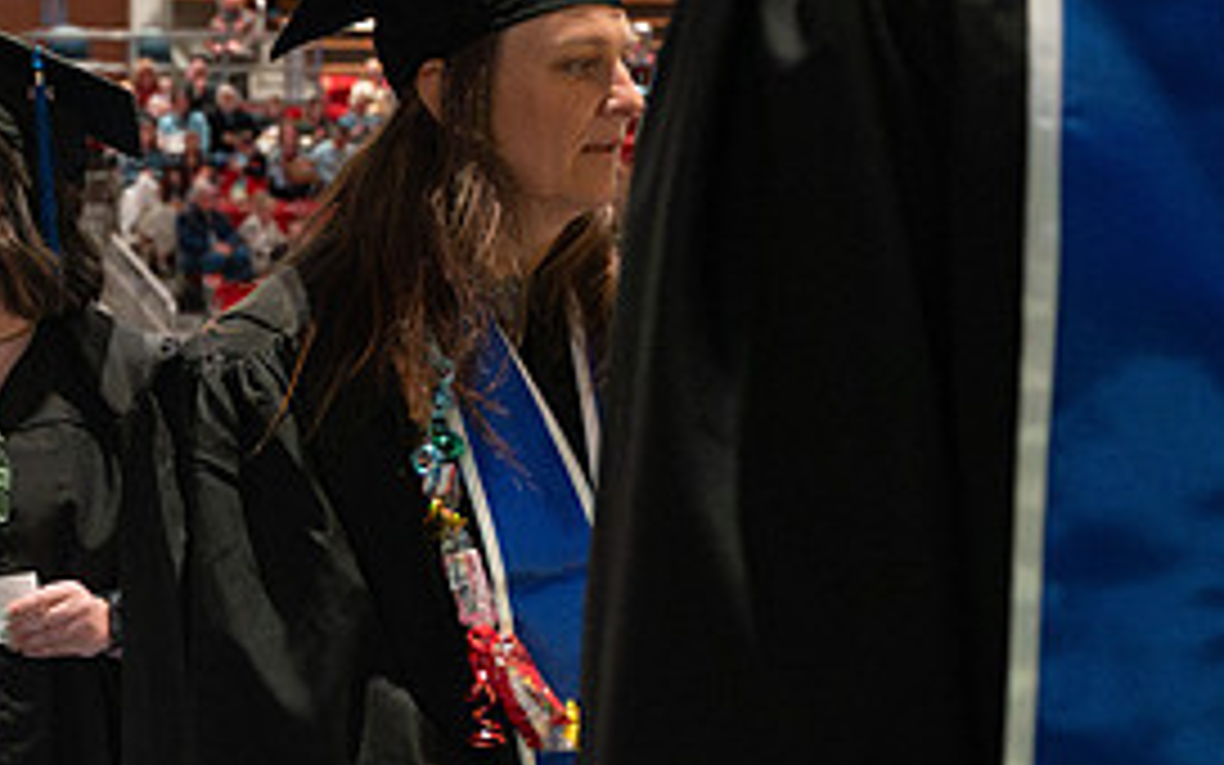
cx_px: -136
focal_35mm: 120
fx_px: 4003
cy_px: 447
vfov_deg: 10.9
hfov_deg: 16.8
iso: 8000
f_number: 4
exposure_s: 1/100
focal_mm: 45
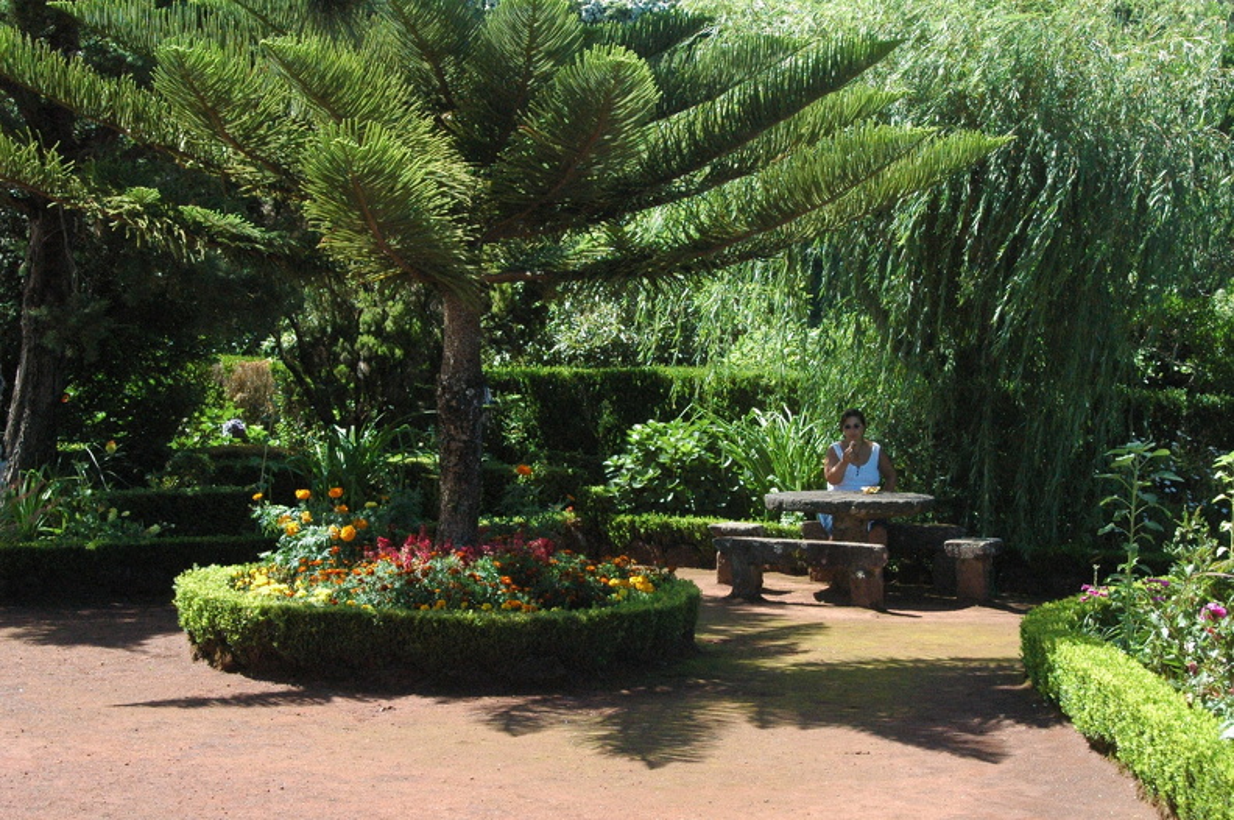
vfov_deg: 18.9
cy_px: 410
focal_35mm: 72
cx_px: 617
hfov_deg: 28.1
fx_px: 2465
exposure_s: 1/500
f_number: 11
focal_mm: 48
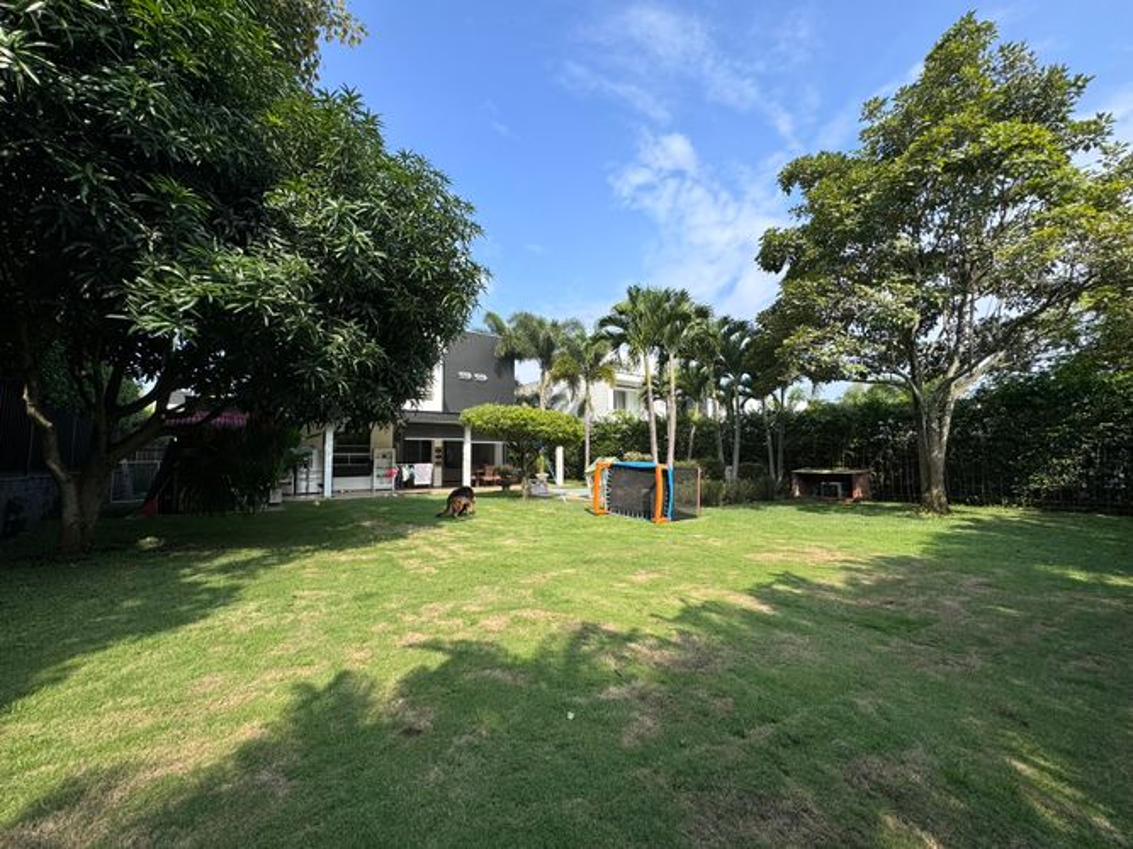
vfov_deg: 85.7
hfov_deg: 102.1
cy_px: 424
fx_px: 458
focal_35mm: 14
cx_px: 566
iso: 50
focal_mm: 2.22
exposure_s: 1/1143
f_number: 2.2
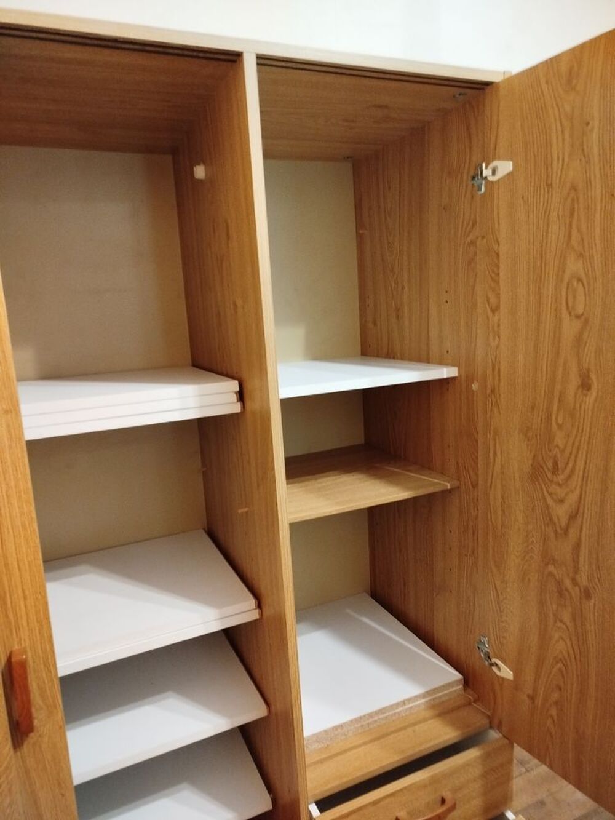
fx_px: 568
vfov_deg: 71.6
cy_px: 410
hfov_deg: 56.8
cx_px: 308
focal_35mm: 24
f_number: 1.7
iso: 800
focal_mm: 5.31
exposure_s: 1/17
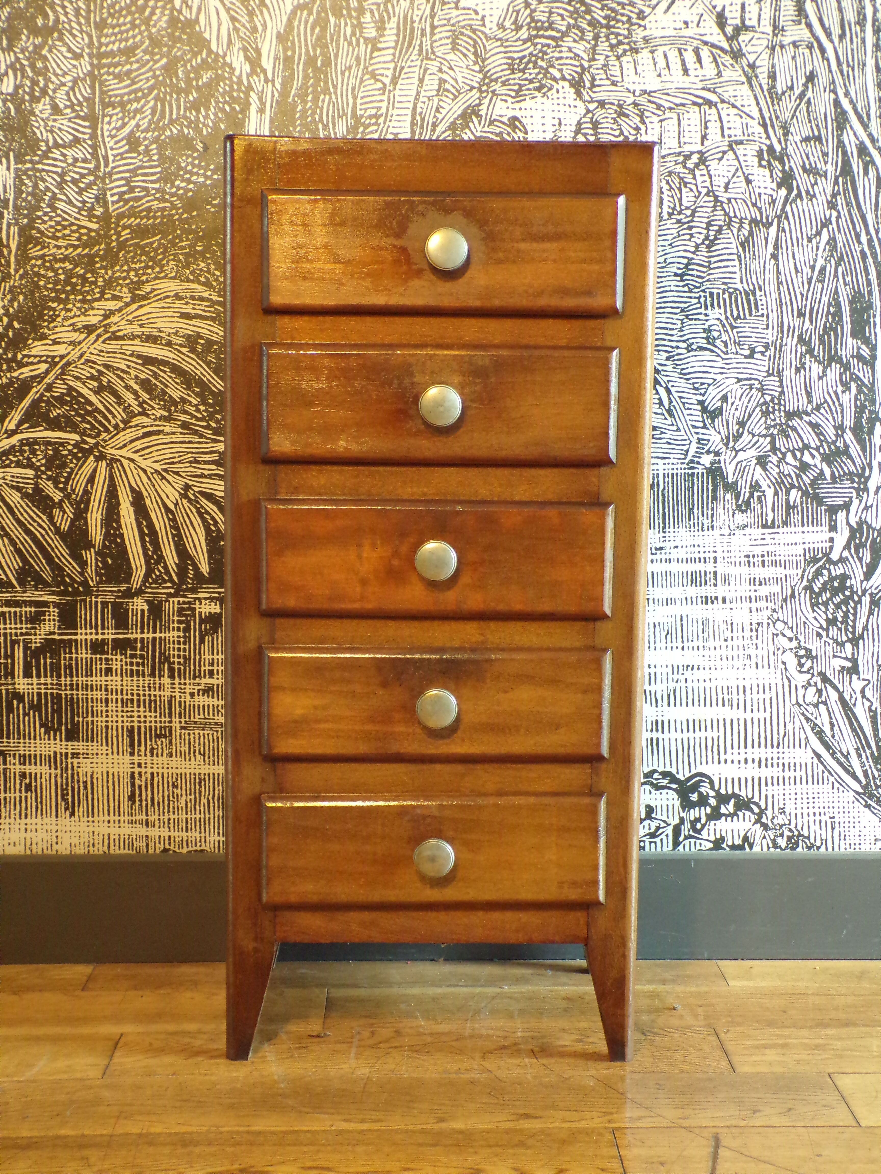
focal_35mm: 49
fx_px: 1663
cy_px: 587
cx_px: 440
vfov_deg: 38.9
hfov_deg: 29.7
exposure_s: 1/17
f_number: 3.5
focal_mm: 8.7
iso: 400
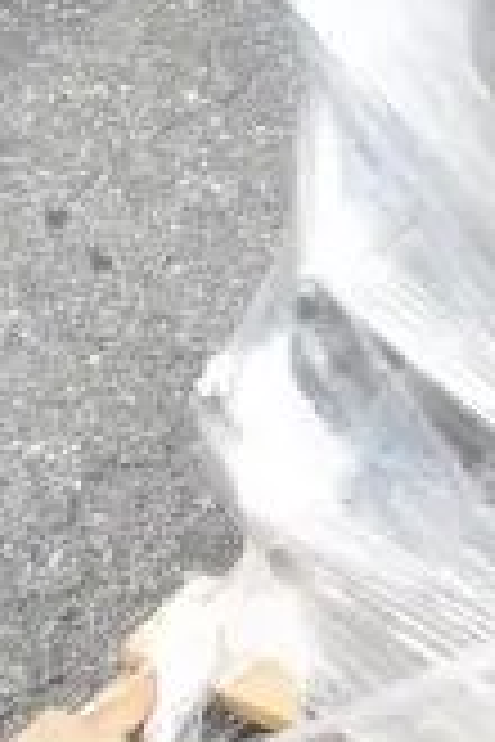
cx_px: 896
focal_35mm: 150
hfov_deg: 8.8
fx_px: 3094
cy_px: -645
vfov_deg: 12.4
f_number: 18
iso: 6400
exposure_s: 1/1250
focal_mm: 18
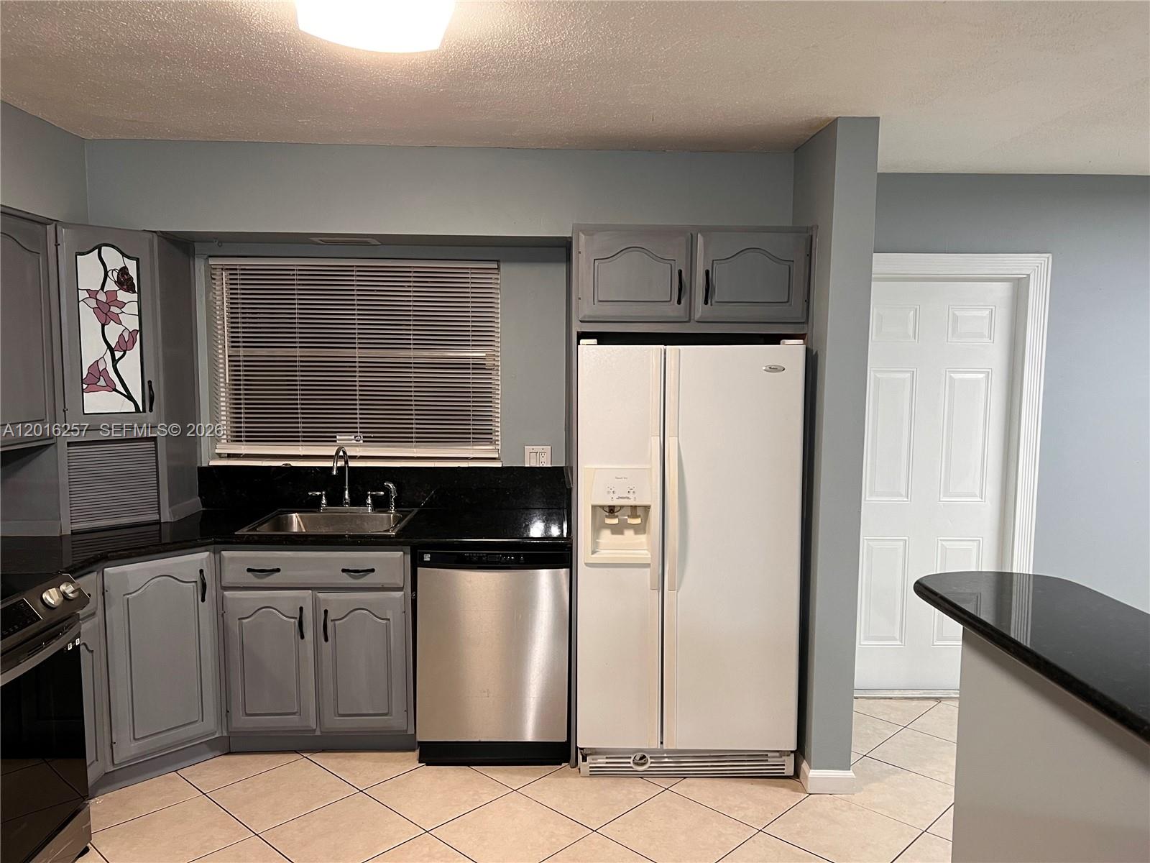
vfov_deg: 53.1
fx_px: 864
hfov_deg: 67.3
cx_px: 575
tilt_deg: -5.0
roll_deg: -0.8
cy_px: 432
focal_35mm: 26
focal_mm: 5.7
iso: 160
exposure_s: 1/60
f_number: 1.5
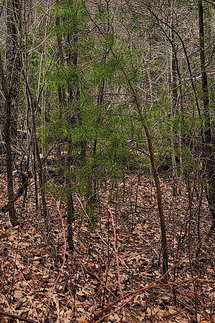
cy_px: -45
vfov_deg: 24.1
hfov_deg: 16.5
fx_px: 699
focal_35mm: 78
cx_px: -68
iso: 20
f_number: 1.8
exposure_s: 1/932
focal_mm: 5.4
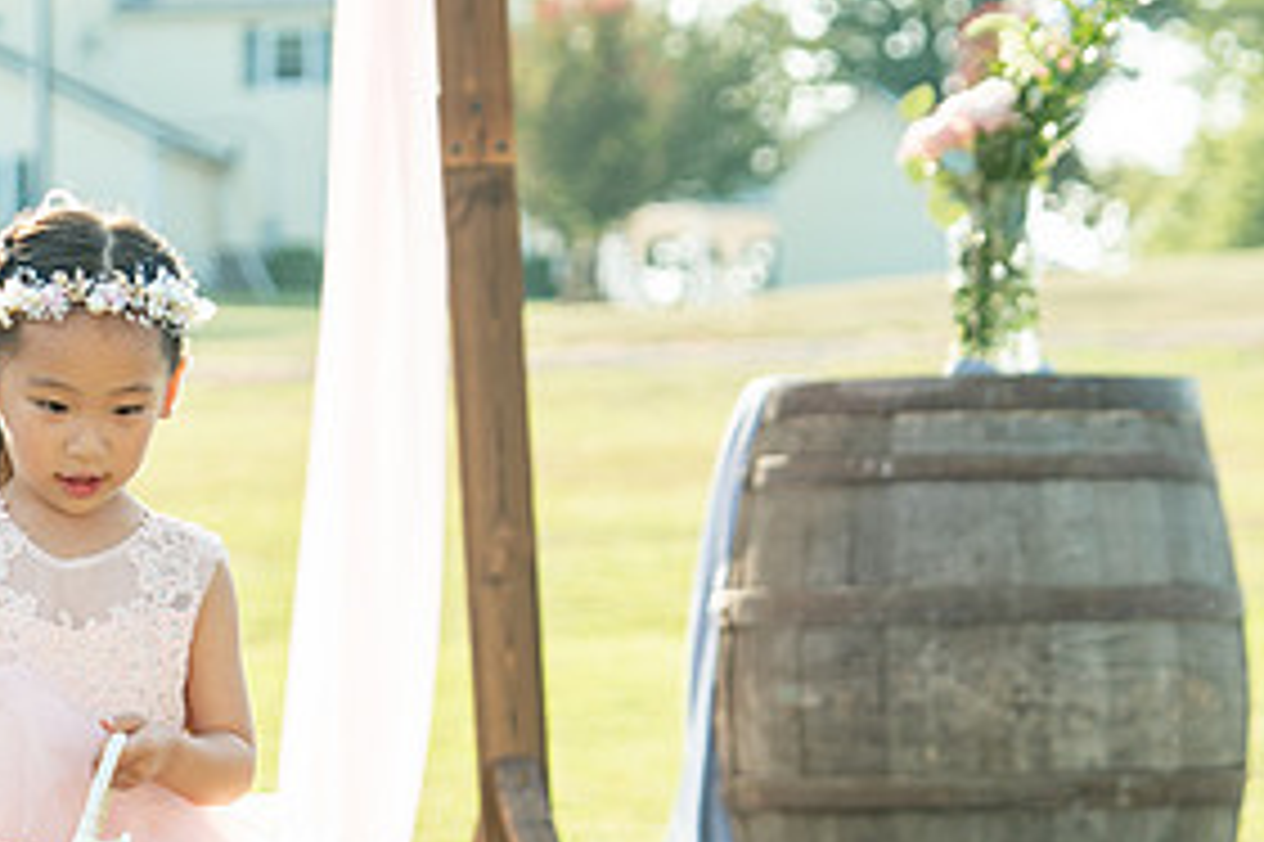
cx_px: 146
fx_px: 6632
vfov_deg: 7.2
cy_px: 867
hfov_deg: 10.8
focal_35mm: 189
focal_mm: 77
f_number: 4
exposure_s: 1/250
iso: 100
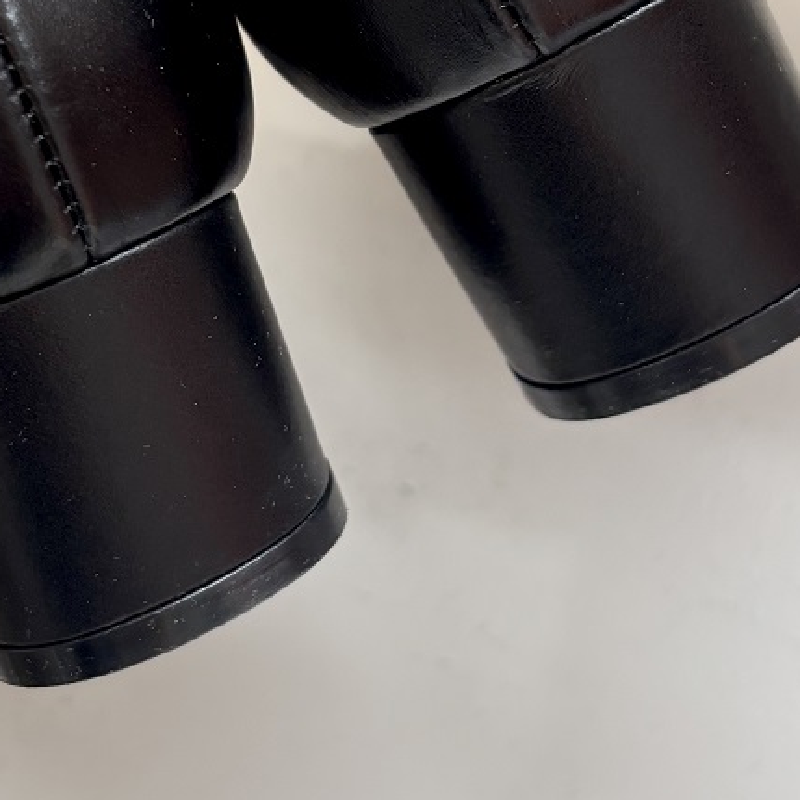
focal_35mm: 64
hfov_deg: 26.8
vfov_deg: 26.1
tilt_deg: -56.8
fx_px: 1673
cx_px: 280
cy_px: 90
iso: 100
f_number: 1.6
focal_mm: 5.96
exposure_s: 1/120
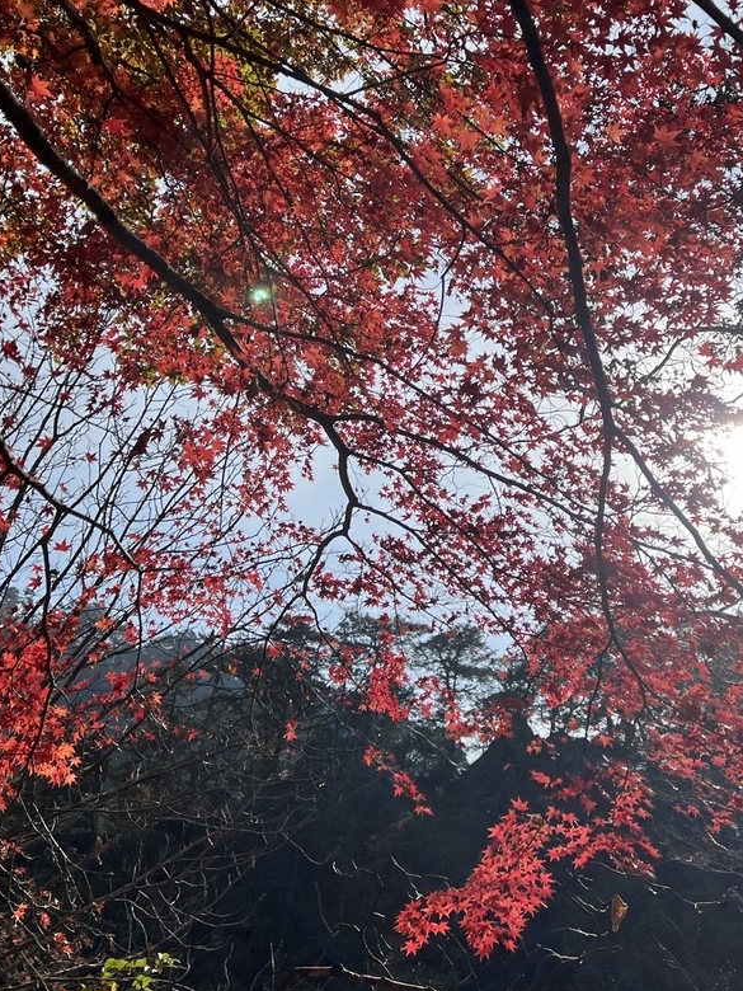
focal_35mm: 40
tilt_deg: +38.6
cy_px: 374
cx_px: 503
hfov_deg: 35.6
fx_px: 1145
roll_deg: -3.2
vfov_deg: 46.4
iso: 50
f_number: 1.5
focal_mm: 5.7
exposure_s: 1/5882
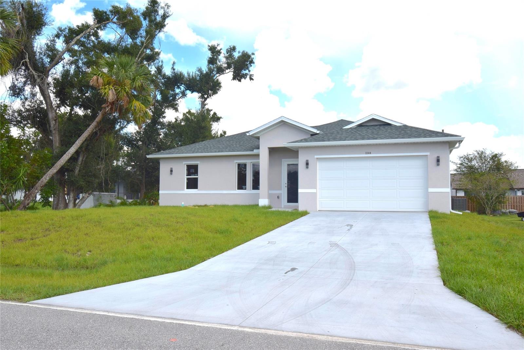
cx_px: 262
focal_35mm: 30
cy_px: 175
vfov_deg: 43.7
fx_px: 437
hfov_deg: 61.9
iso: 100
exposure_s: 1/200
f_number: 10
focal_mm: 20
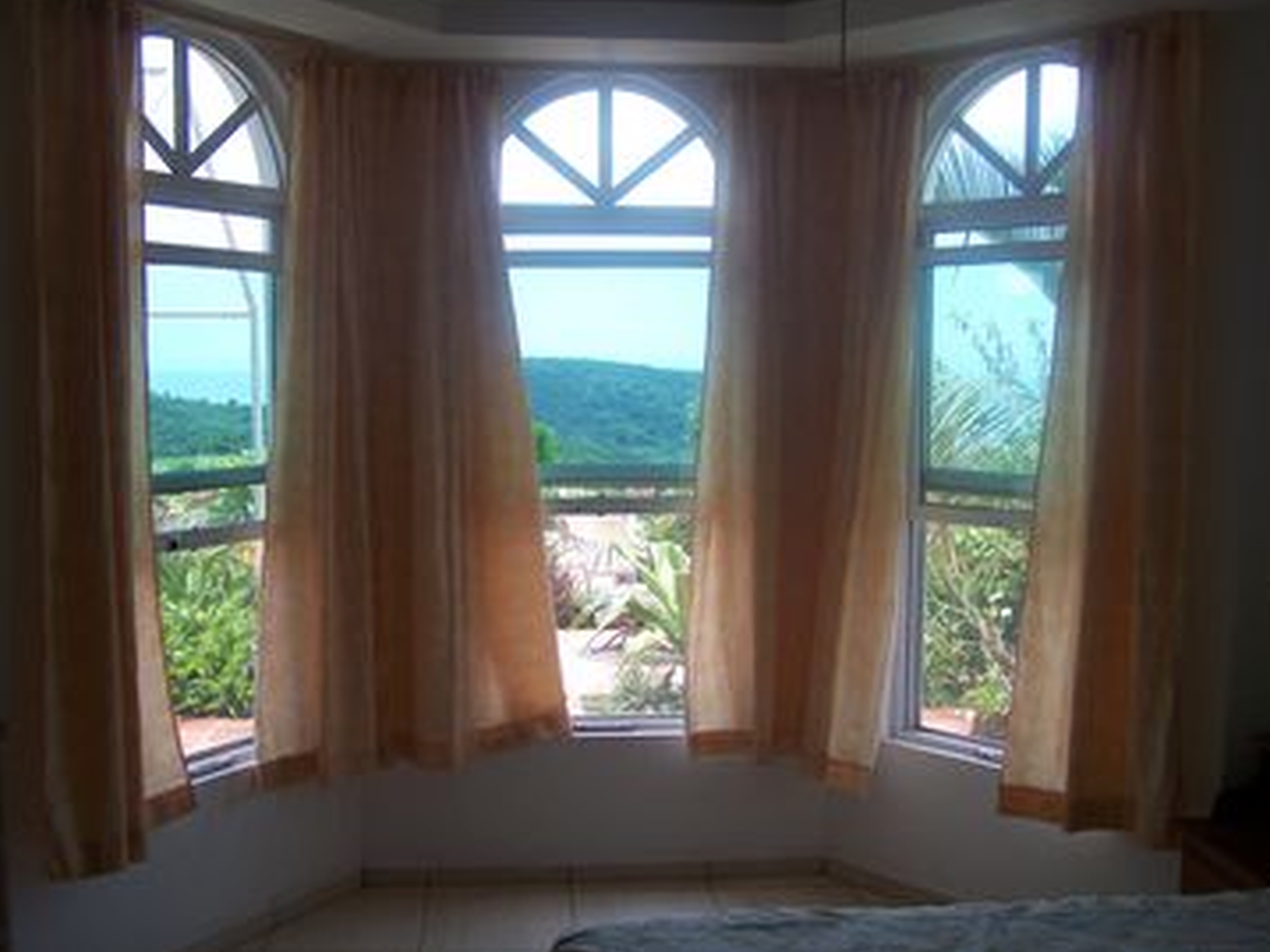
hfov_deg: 47.9
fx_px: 1430
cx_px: 644
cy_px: 471
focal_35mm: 39
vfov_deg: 36.8
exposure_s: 1/320
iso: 80
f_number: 2.8
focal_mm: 6.3
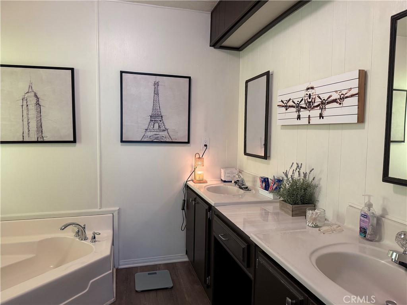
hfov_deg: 71.6
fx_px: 282
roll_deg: -1.4
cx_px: 204
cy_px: 152
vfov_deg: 56.8
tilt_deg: -4.3
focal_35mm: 24
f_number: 1.78
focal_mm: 6.76
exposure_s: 1/60
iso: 320
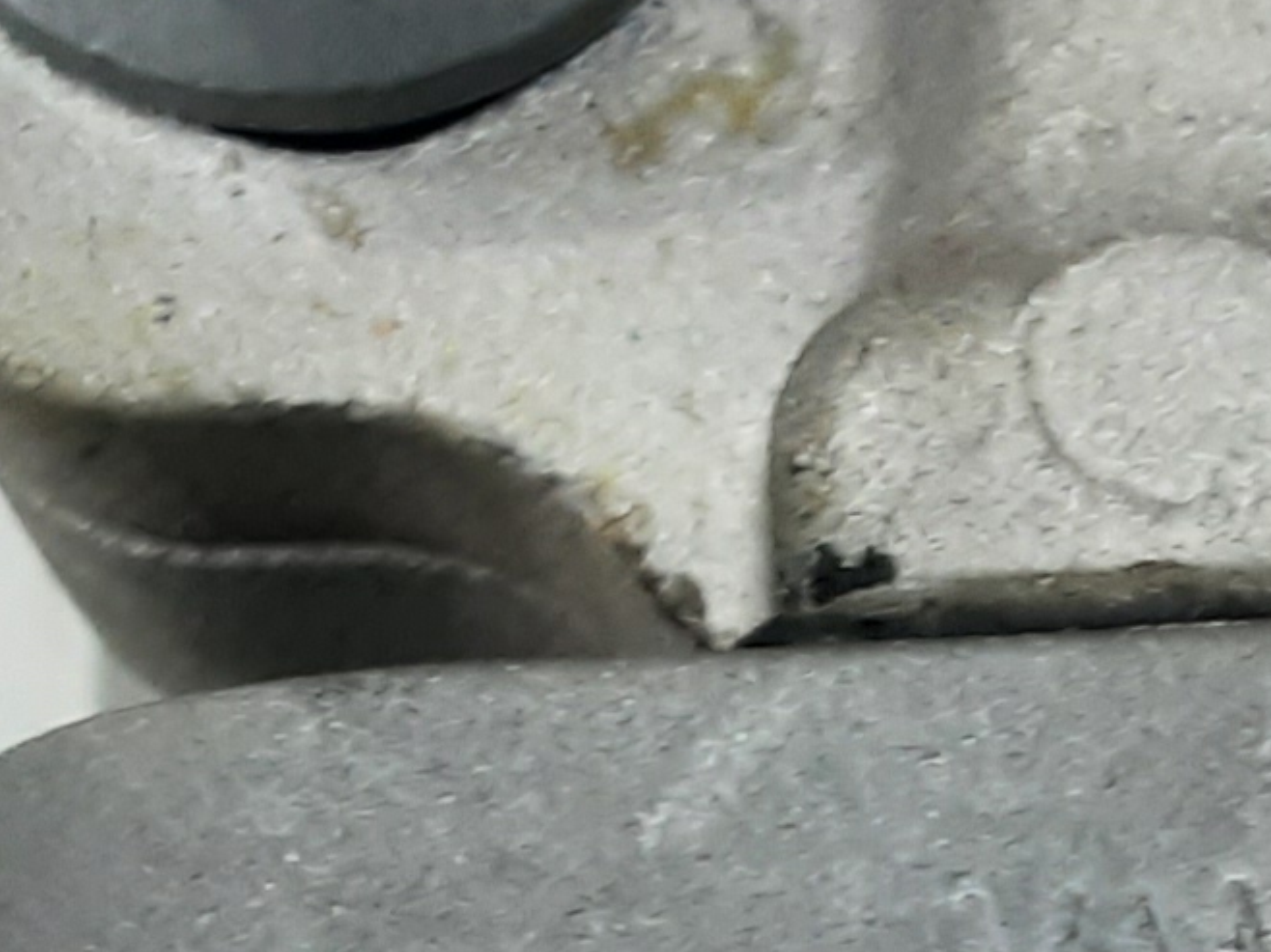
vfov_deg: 10.7
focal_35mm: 134
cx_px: 1327
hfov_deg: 14.4
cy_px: 1415
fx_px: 4918
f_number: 1.9
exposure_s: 1/50
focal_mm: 2.91
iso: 160
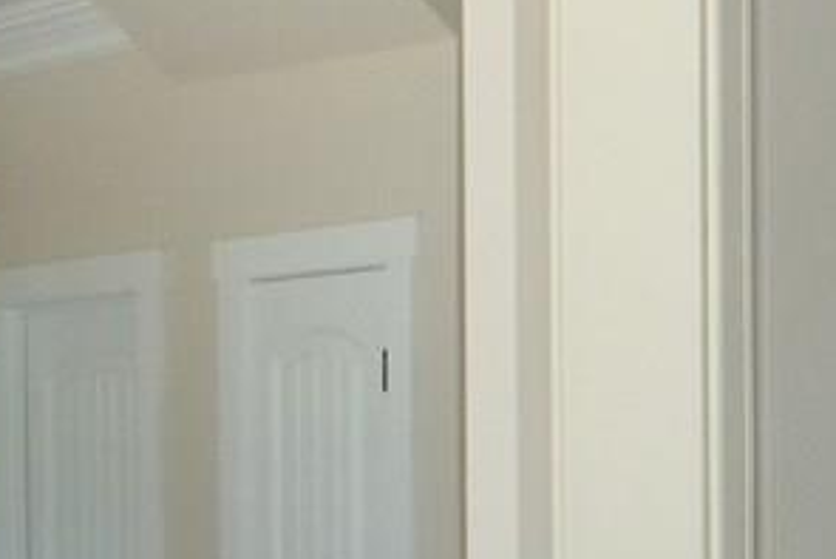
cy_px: 482
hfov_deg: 15.3
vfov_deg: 11.5
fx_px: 2765
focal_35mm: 119
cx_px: 1411
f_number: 3.3
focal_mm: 5.9
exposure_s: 1/30
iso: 160
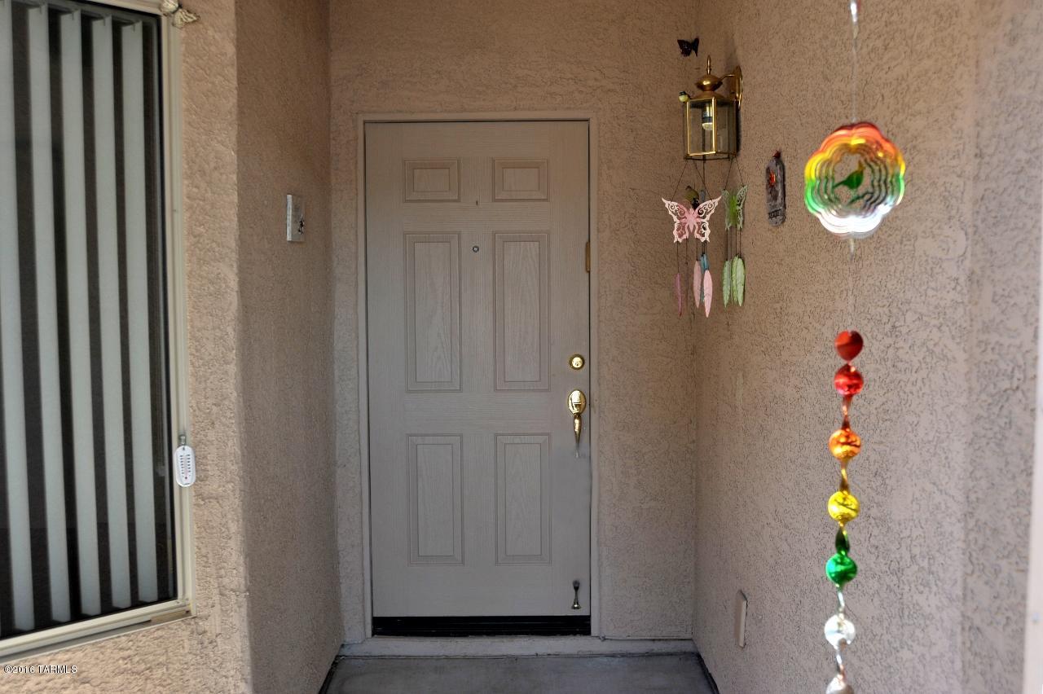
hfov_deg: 54.5
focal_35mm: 35
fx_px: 1013
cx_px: 522
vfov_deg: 37.8
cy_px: 347
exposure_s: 1/80
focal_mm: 35
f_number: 7.1
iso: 320
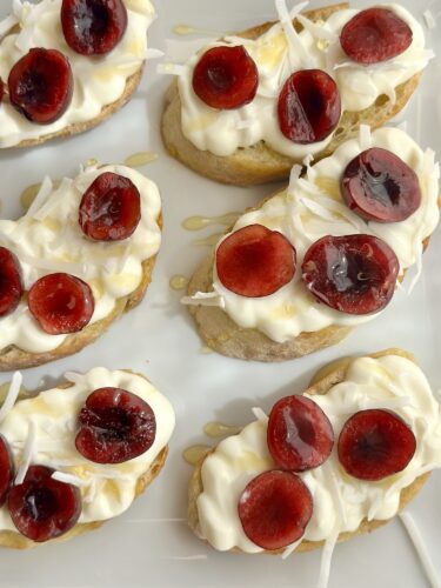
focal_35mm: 48
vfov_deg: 39.7
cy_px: 294
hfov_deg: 30.3
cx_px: 220
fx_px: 815
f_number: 1.78
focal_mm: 6.86
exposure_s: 1/1305
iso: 80
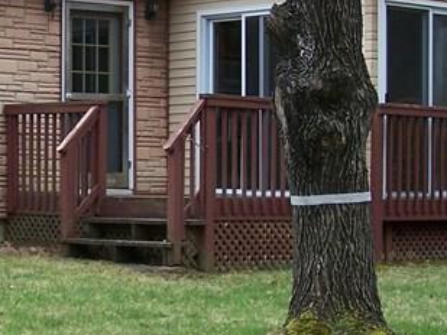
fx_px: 1628
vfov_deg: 11.8
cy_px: 136
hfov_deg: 15.5
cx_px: 90
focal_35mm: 126
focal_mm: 6.3
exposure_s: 1/200
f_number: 2.8
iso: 80
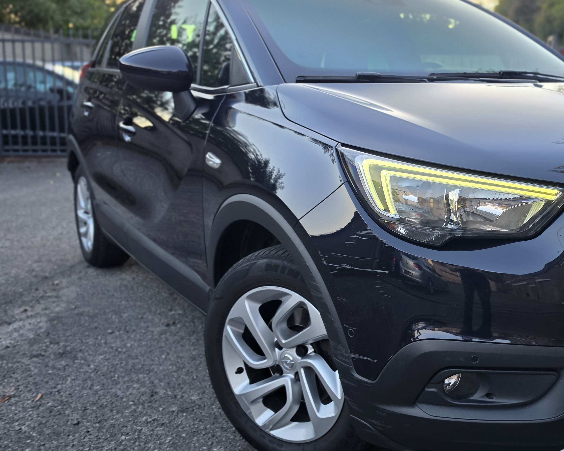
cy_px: 205
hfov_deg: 45.3
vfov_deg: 39.1
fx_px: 634
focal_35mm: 38
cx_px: 457
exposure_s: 1/101
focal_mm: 6.5
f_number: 1.4
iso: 100
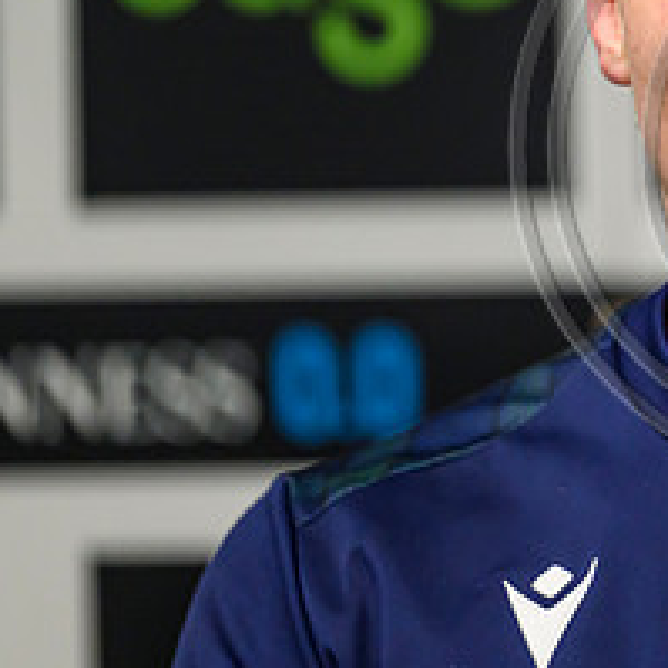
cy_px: 143
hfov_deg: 1.8
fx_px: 21614
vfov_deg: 1.8
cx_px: 856
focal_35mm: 990
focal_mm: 400
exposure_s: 1/1600
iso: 4000
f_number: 2.8
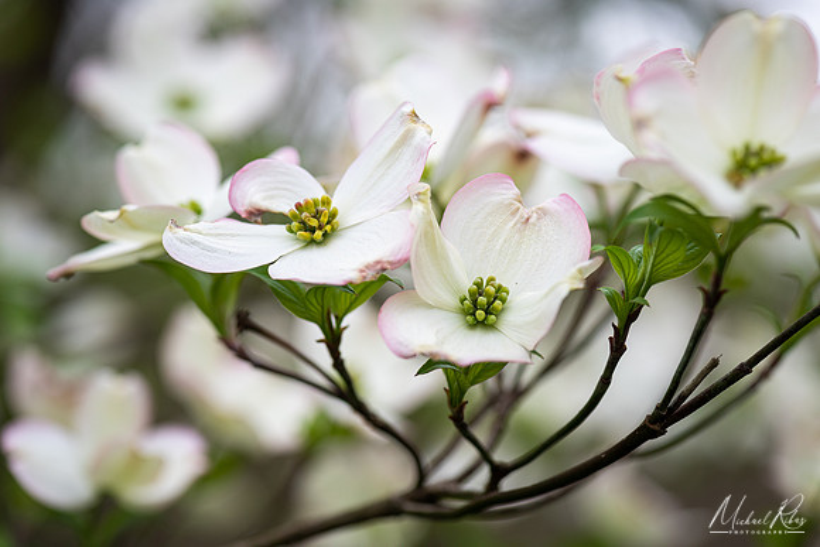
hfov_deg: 19.5
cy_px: 274
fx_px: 2392
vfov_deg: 13.0
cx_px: 410
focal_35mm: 105
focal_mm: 105
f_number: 5.6
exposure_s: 1/125
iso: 250
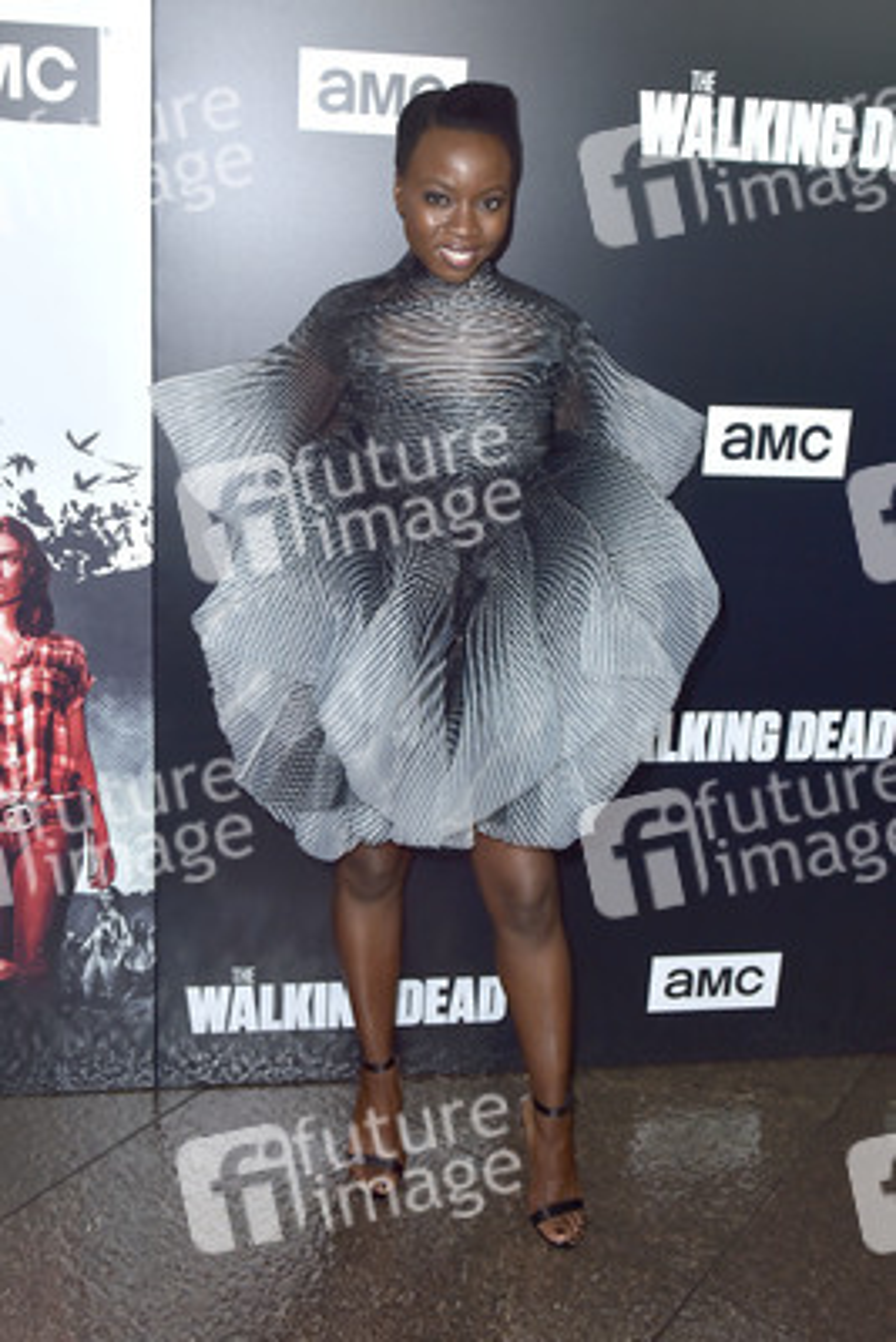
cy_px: 671
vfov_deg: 63.6
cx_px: 448
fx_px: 1082
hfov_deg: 45.0
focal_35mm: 29
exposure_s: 1/250
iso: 500
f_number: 5.6
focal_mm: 29
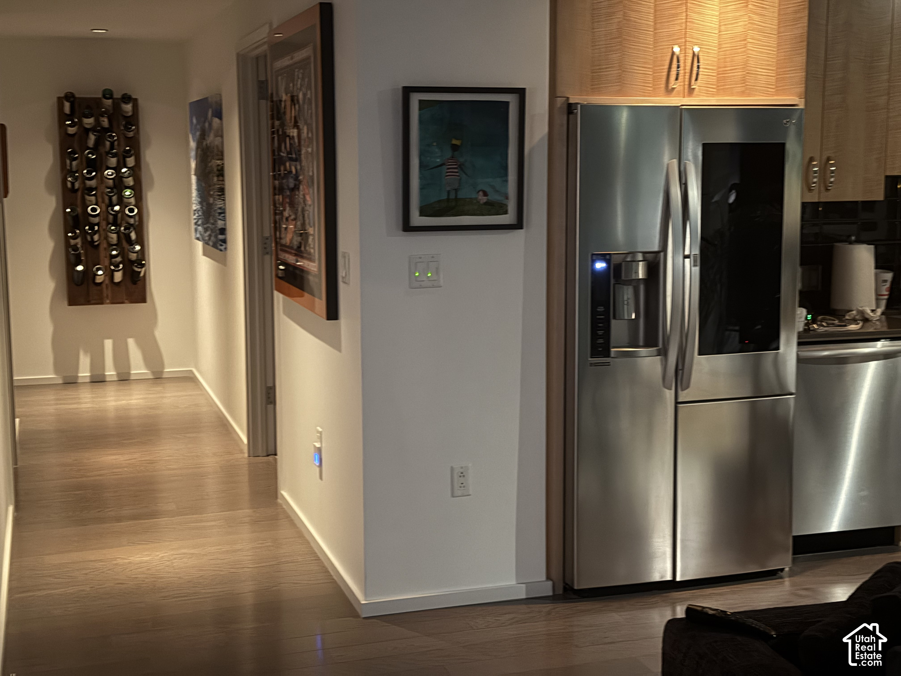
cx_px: 450
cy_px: 338
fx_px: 1249
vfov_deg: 30.3
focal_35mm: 48
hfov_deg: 39.7
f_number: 1.78
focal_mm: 6.76
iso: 400
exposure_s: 1/5
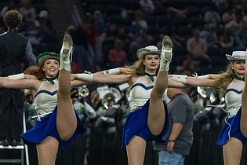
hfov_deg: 5.6
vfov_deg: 3.7
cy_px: 108
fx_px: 2525
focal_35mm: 368
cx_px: 53
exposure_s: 1/1000
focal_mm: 200
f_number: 2.8
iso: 2500
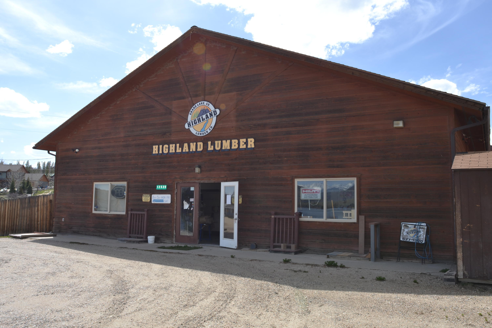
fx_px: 410
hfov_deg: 61.9
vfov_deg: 43.6
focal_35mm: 30
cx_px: 246
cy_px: 164
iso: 100
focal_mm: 20
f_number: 8
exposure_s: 1/200
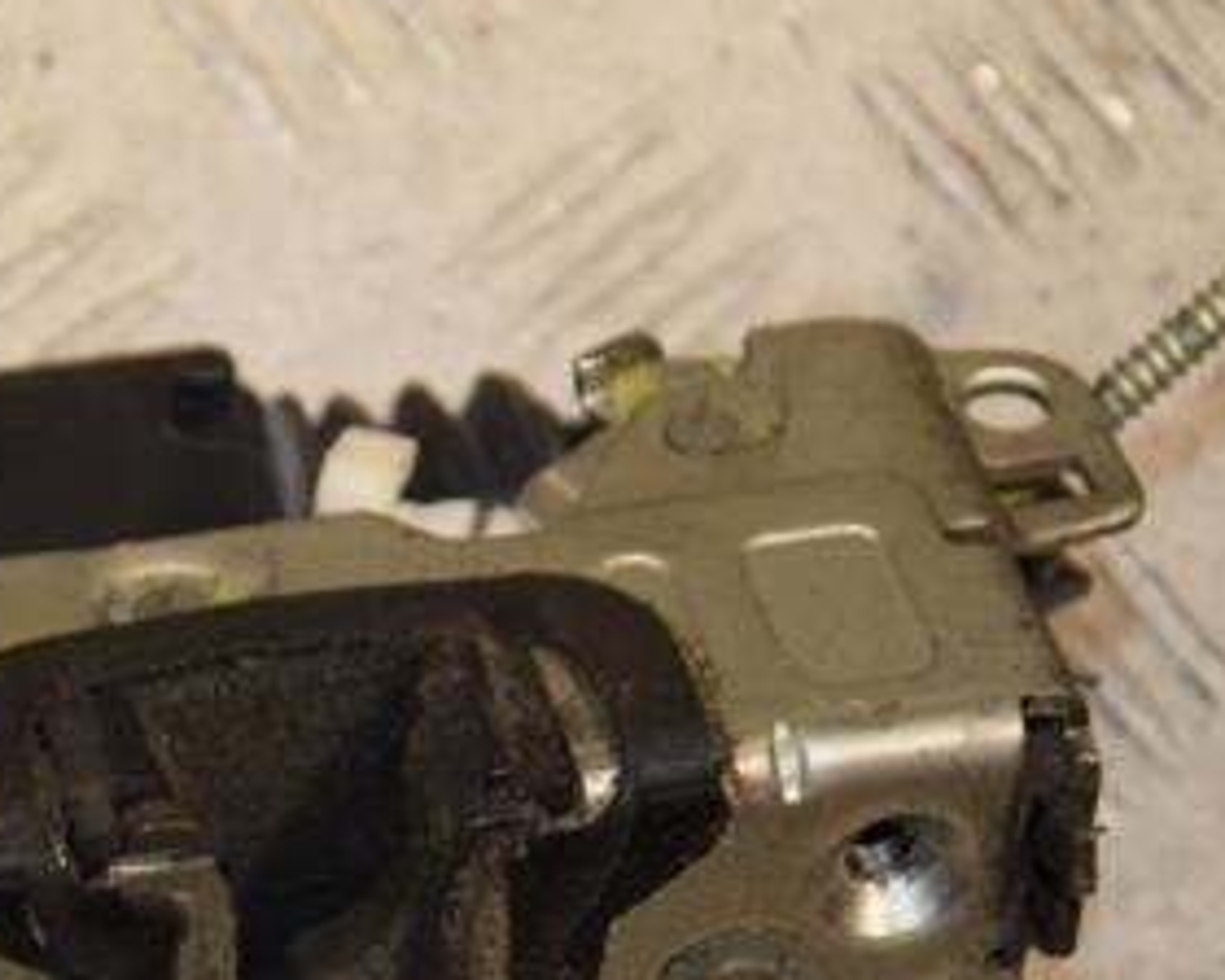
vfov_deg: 7.3
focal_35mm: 211
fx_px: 7650
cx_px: 267
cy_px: 805
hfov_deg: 9.1
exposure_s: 1/200
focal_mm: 70
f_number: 6.3
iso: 800
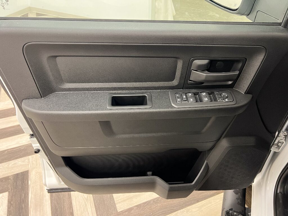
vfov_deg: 53.1
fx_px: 216
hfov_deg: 67.3
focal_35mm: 26
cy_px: 108
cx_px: 144
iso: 400
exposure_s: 1/40
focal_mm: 5.7
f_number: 1.5
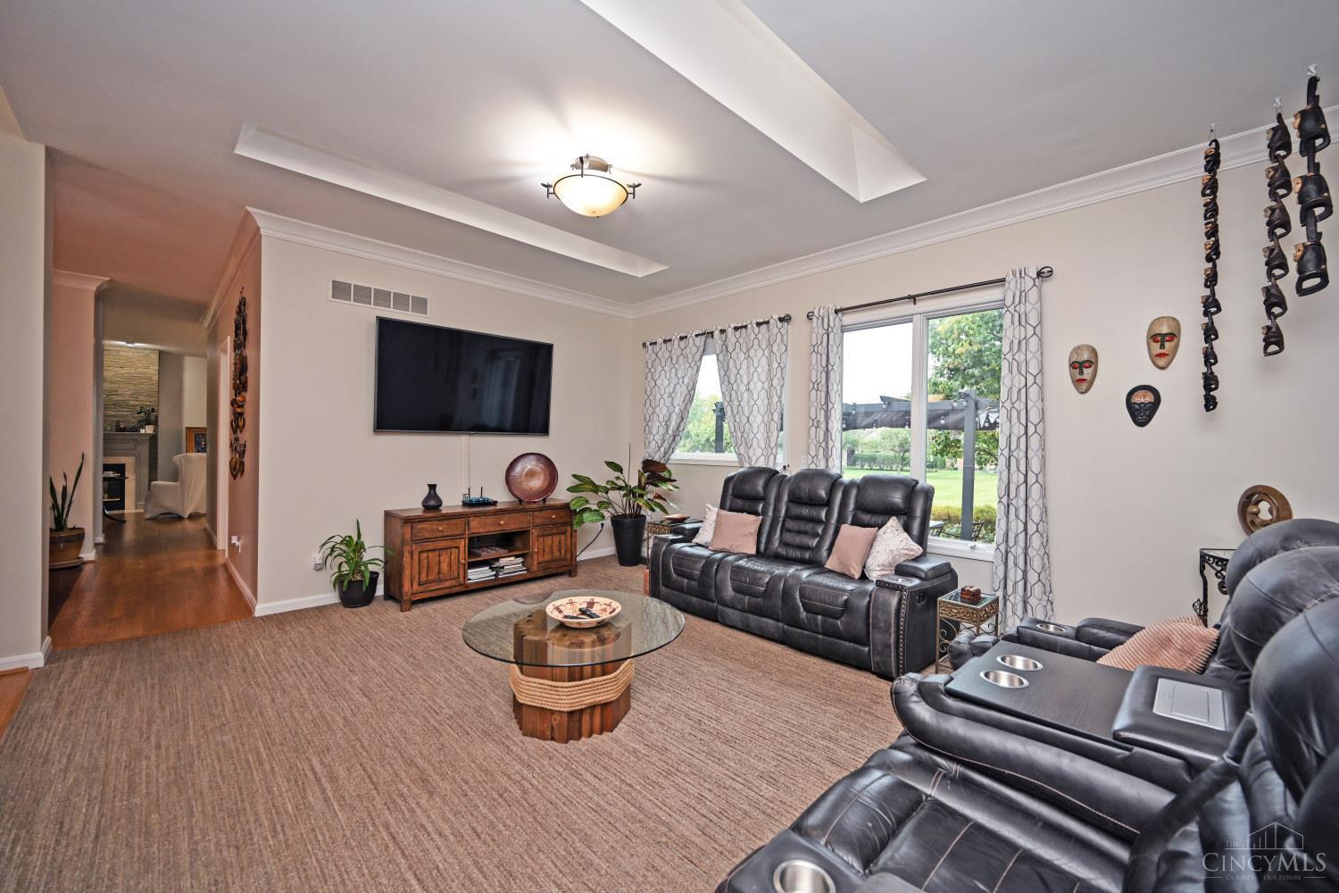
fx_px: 521
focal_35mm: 14
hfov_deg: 104.3
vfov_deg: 81.2
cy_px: 446
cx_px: 670
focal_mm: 14
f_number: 4
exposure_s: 1/60
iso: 450
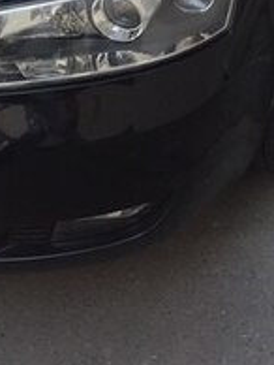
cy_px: -85
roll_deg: +3.2
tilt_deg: -23.5
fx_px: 779
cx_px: 175
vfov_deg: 23.7
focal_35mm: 74
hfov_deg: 19.9
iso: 50
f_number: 2.2
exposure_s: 1/100
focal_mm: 4.15
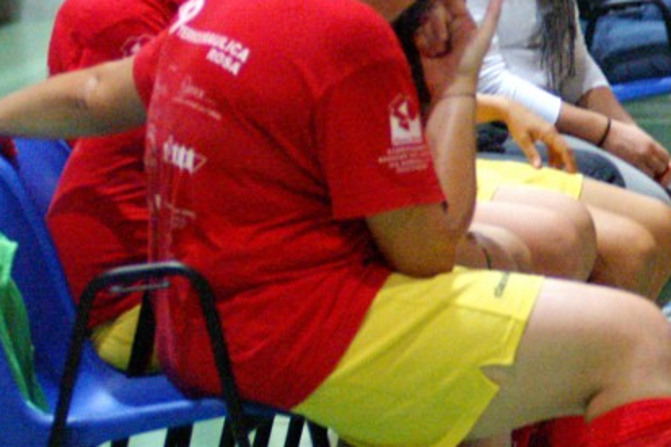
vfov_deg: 3.9
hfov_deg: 5.9
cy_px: 131
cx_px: 868
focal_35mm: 350
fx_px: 6510
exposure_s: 1/200
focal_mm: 75
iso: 3200
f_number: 2.8
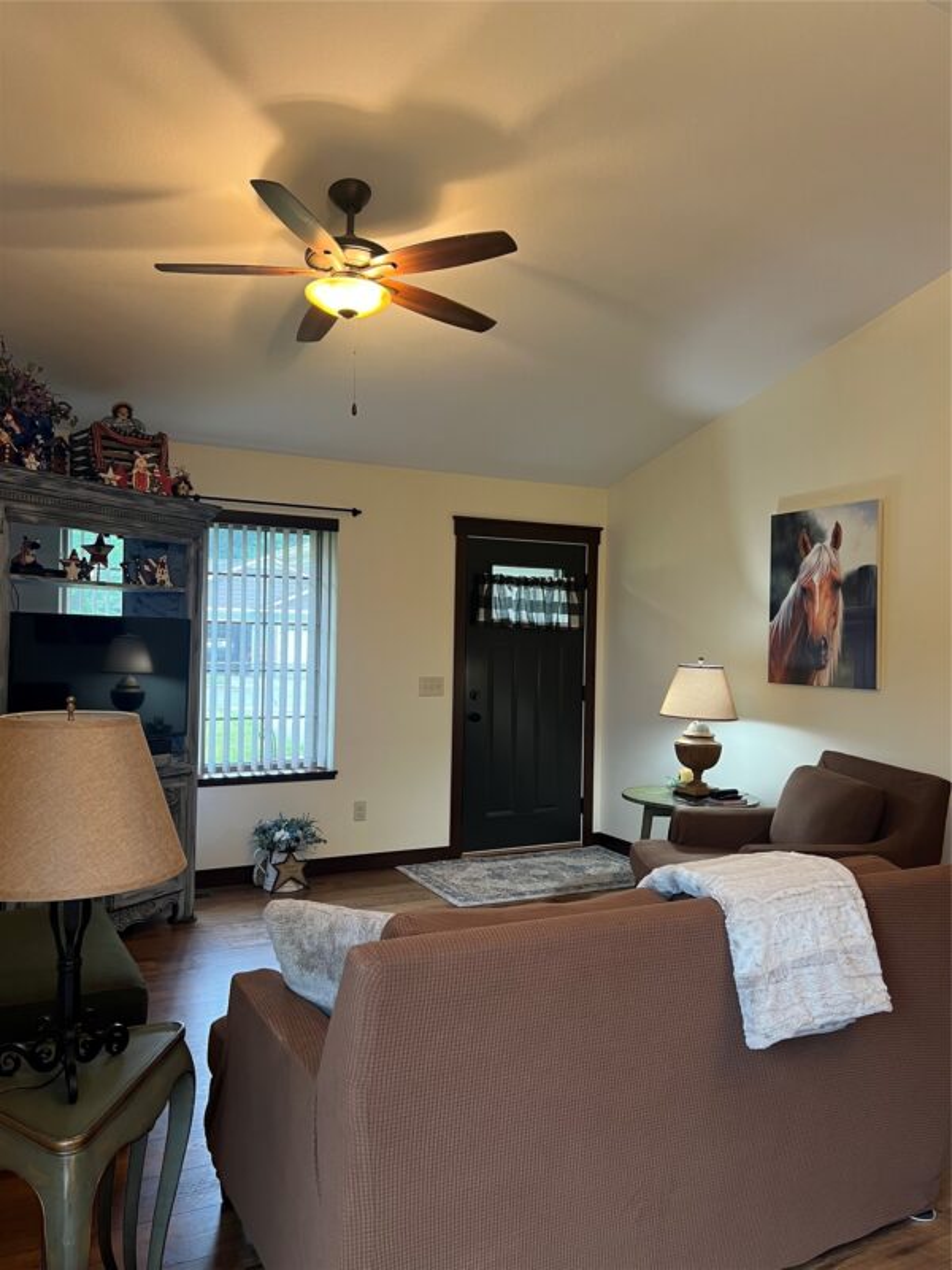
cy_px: 635
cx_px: 476
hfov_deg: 53.1
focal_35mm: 26
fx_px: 953
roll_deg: -0.8
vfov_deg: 67.3
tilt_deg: -0.1
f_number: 1.5
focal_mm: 5.7
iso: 125
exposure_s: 1/60
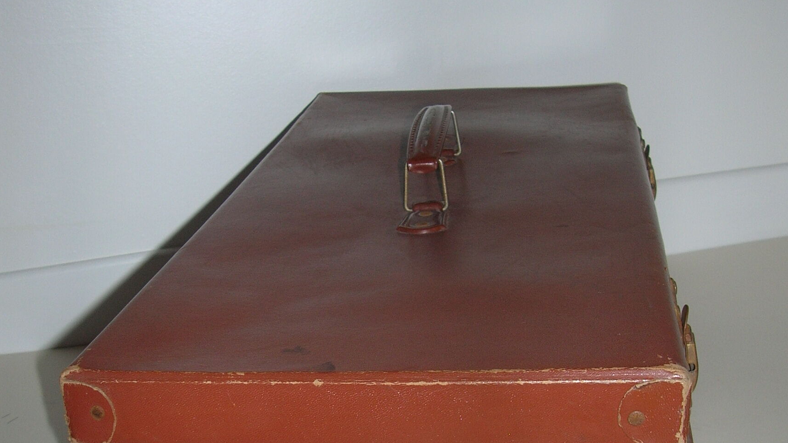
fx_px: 1066
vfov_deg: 23.3
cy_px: 312
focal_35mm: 51
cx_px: 394
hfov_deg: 40.6
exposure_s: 1/60.1
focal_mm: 5.8
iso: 50
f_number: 2.8
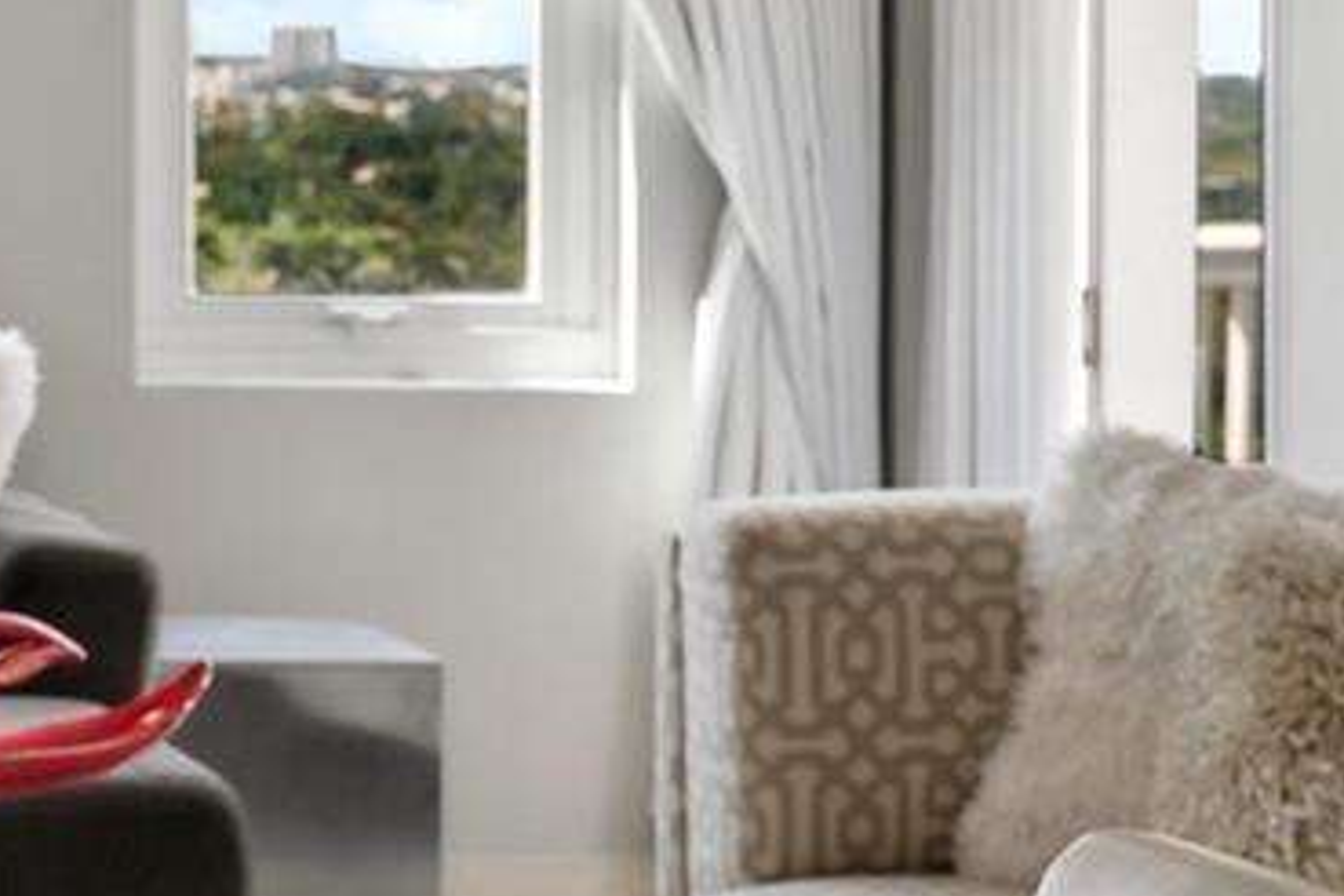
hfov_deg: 14.5
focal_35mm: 130
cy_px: 273
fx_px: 4853
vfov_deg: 10.5
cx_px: -798
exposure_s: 1/20
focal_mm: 30
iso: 320
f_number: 7.1
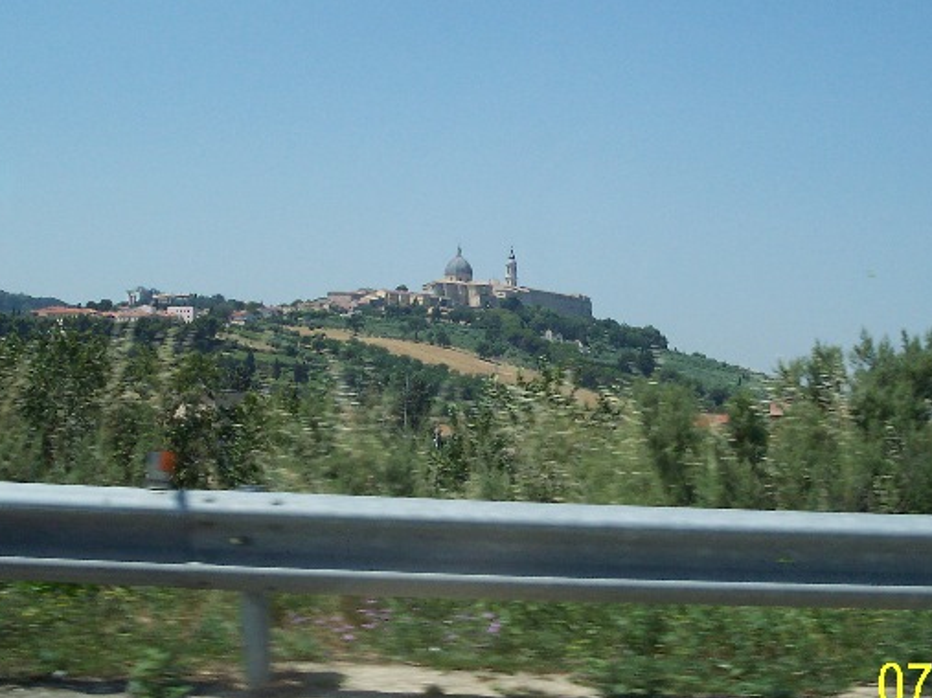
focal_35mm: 60
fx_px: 1615
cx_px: 500
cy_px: 272
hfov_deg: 32.2
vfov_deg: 24.4
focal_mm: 8
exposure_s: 1/700
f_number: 4.8
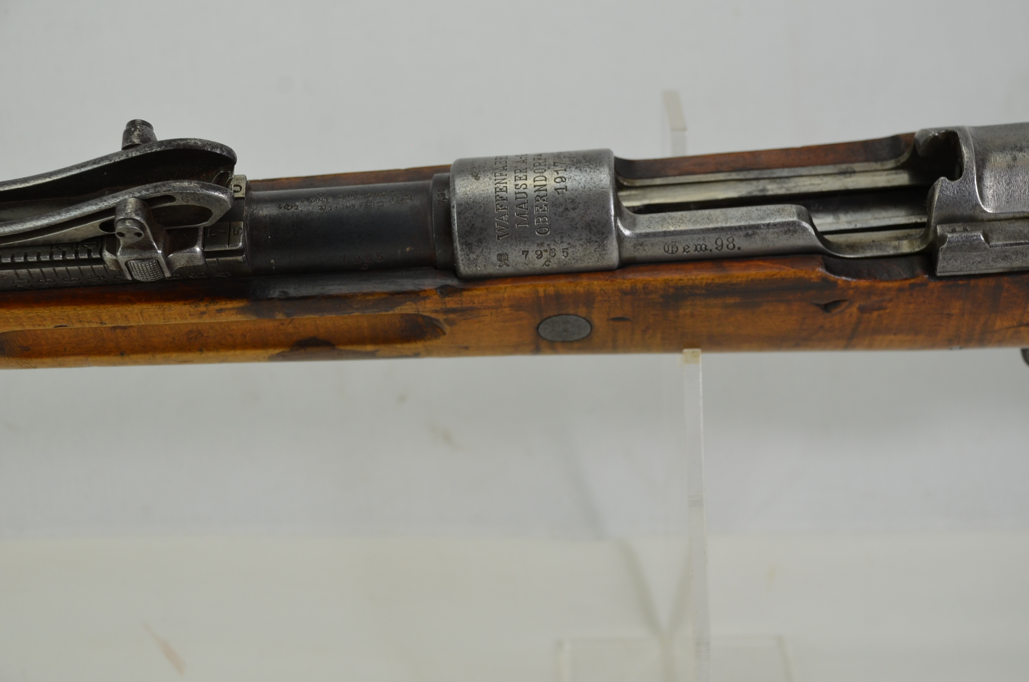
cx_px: 514
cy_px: 341
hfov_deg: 27.0
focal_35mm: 75
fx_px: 2139
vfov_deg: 18.1
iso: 400
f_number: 5.6
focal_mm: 50
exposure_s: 1/125
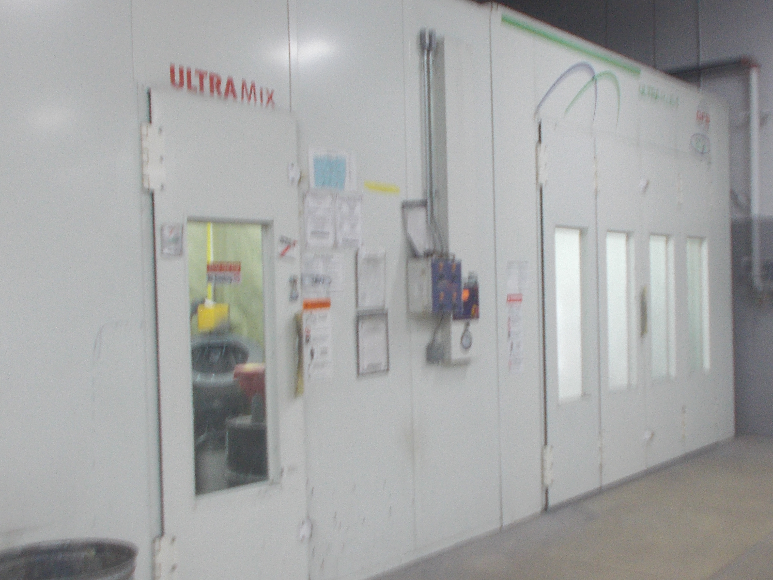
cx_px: 410
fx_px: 982
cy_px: 305
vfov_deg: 32.9
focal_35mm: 44
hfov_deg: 42.9
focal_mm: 5.3
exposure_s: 1/25
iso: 160
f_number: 3.4
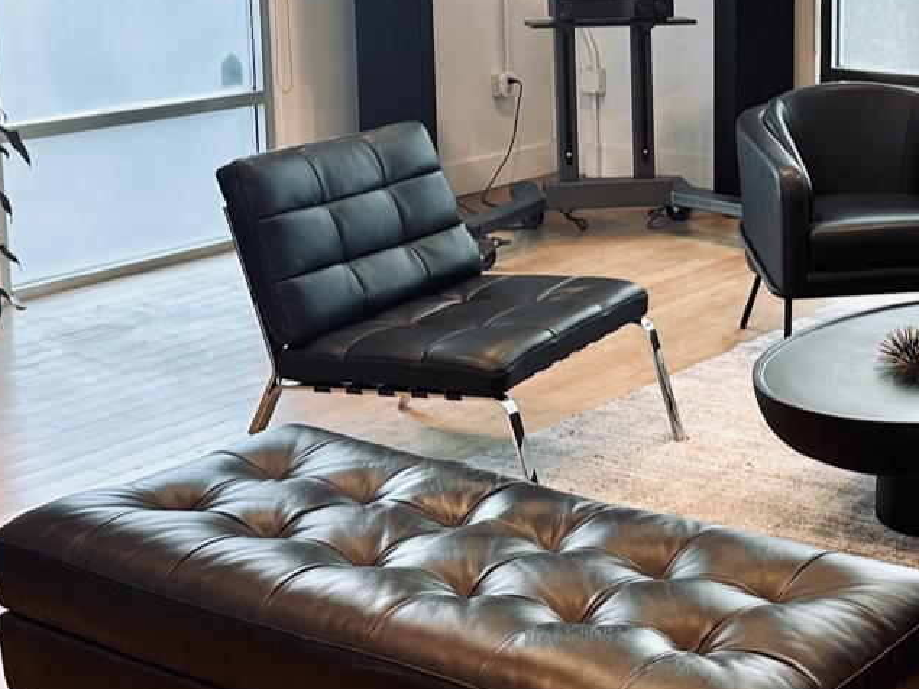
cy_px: 136
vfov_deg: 21.3
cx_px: 705
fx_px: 1805
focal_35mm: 68
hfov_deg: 28.1
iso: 125
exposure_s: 1/60
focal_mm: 6.86
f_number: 1.78
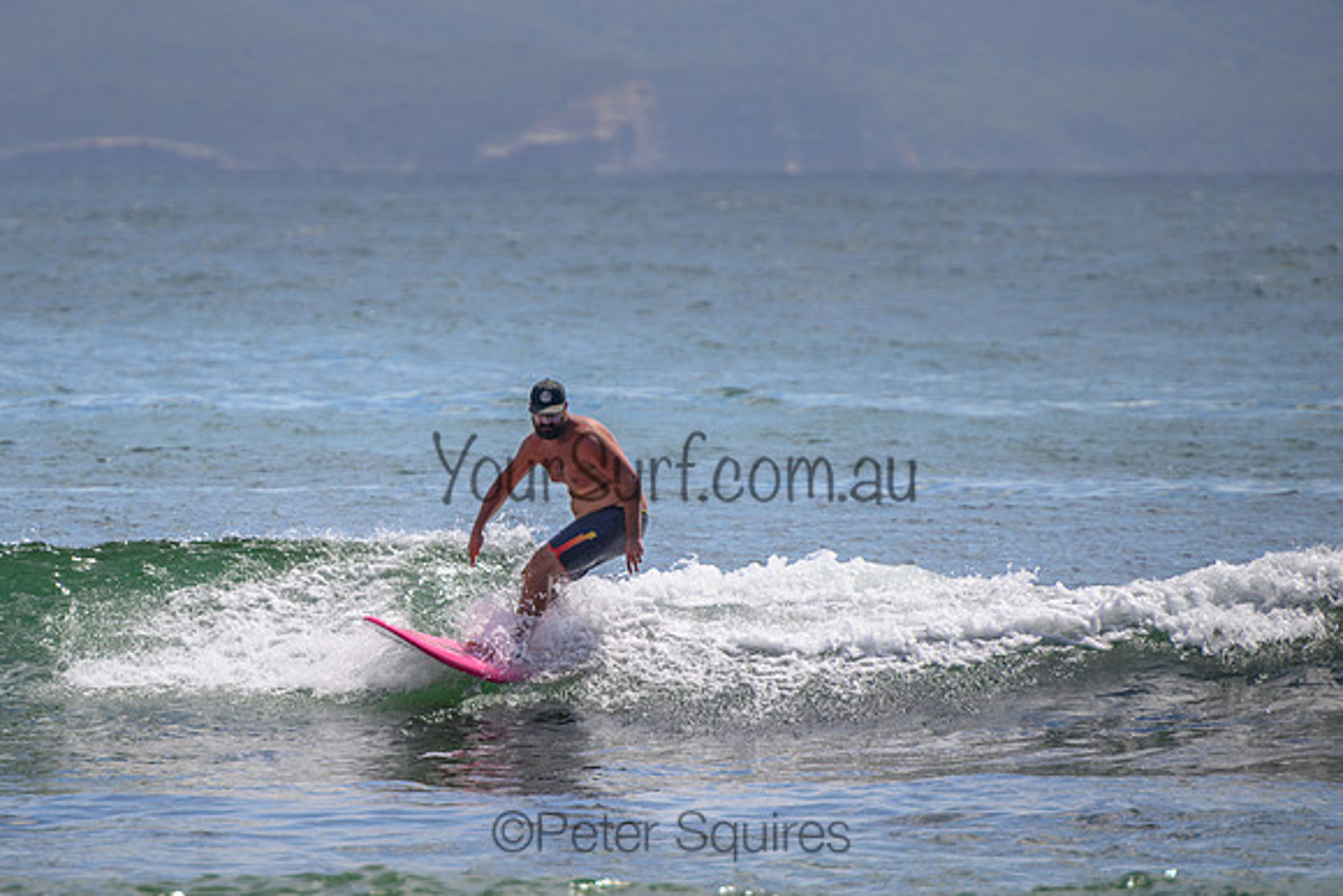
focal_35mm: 550
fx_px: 20517
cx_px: 420
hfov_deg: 3.7
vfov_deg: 2.5
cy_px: 536
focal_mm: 400
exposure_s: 1/2000
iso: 250
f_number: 5.6
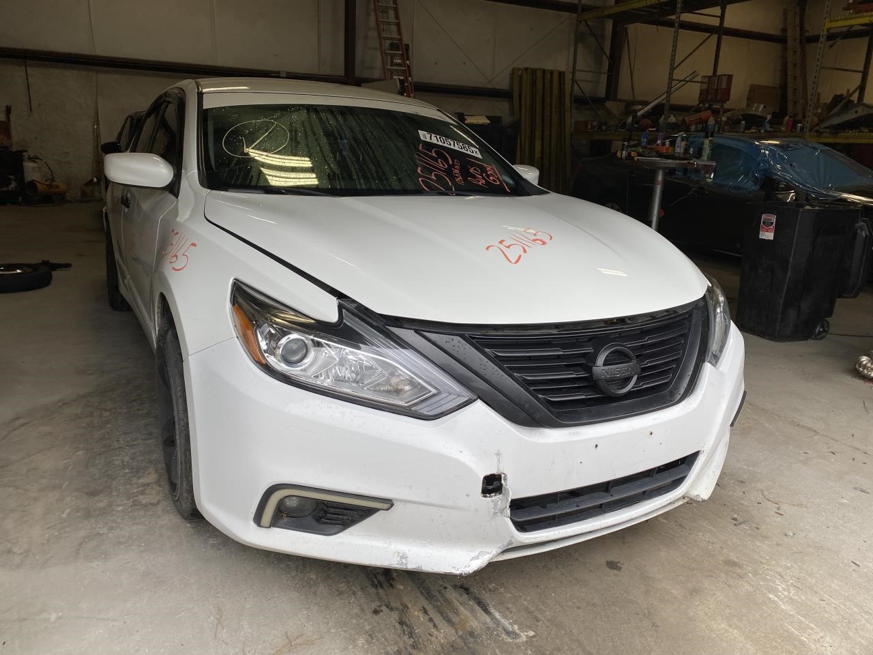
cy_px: 328
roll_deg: -2.1
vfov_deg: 53.1
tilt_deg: -13.3
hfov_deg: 67.3
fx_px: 656
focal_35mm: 26
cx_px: 436
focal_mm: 4.25
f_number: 1.8
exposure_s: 1/387
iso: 32
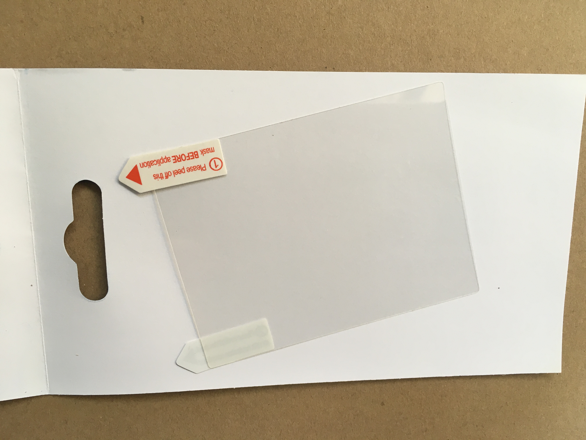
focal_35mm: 29
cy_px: 220
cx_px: 293
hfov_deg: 61.7
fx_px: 491
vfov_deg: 48.2
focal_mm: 4.15
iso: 32
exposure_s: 1/33
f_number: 2.2
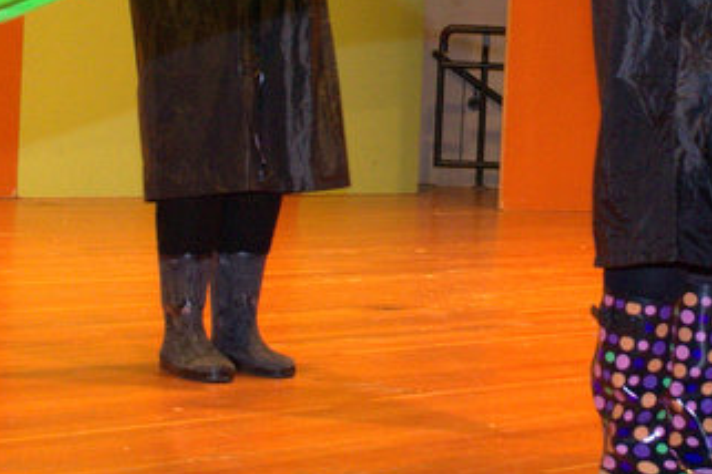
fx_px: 1997
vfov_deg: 13.3
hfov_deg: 19.9
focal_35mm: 101
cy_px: -63
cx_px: 592
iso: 3200
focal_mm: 18
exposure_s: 1/60
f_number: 4
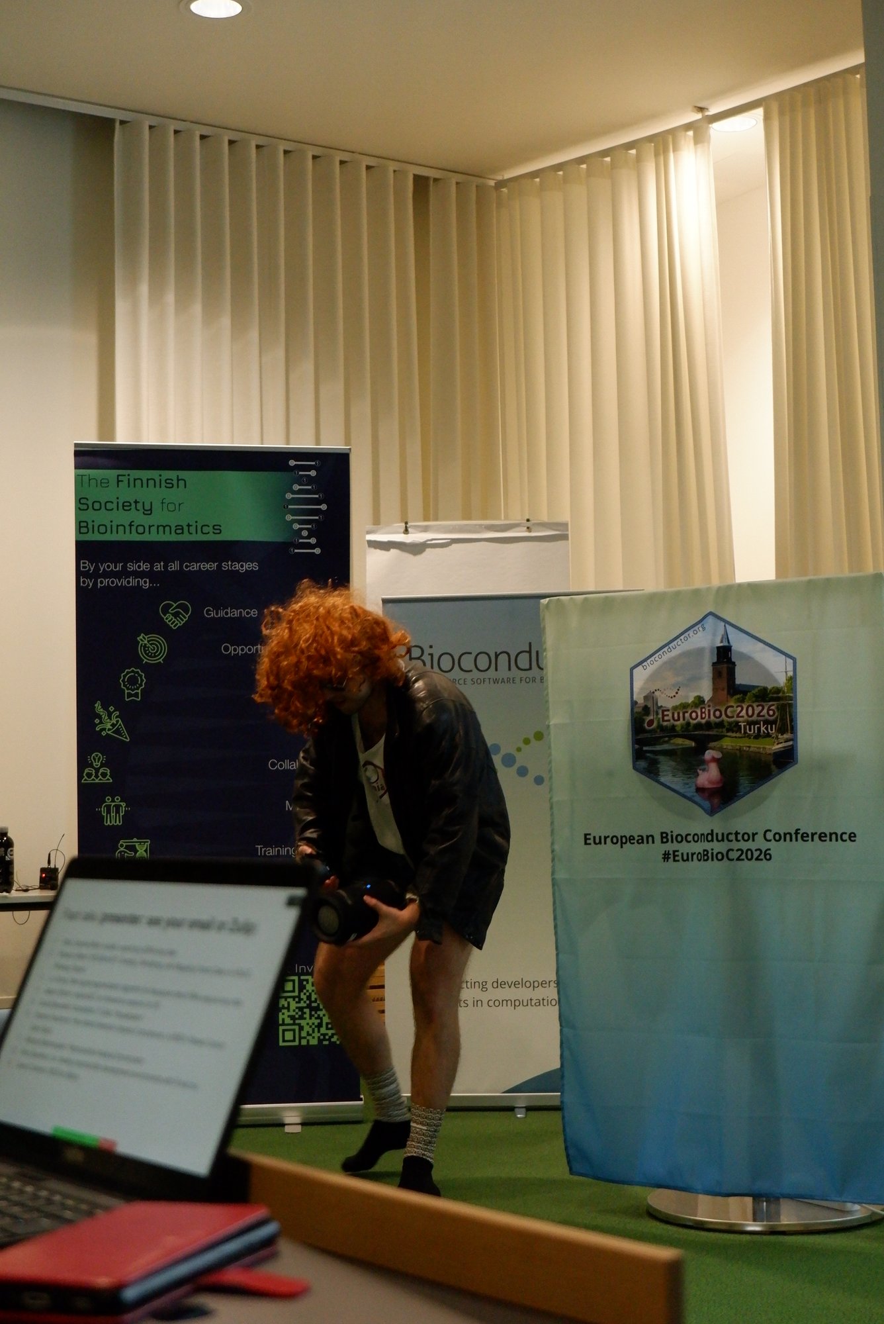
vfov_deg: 37.5
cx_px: 442
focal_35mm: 53
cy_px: 662
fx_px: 1949
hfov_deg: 25.6
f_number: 5
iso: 4000
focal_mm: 35.3
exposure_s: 1/180
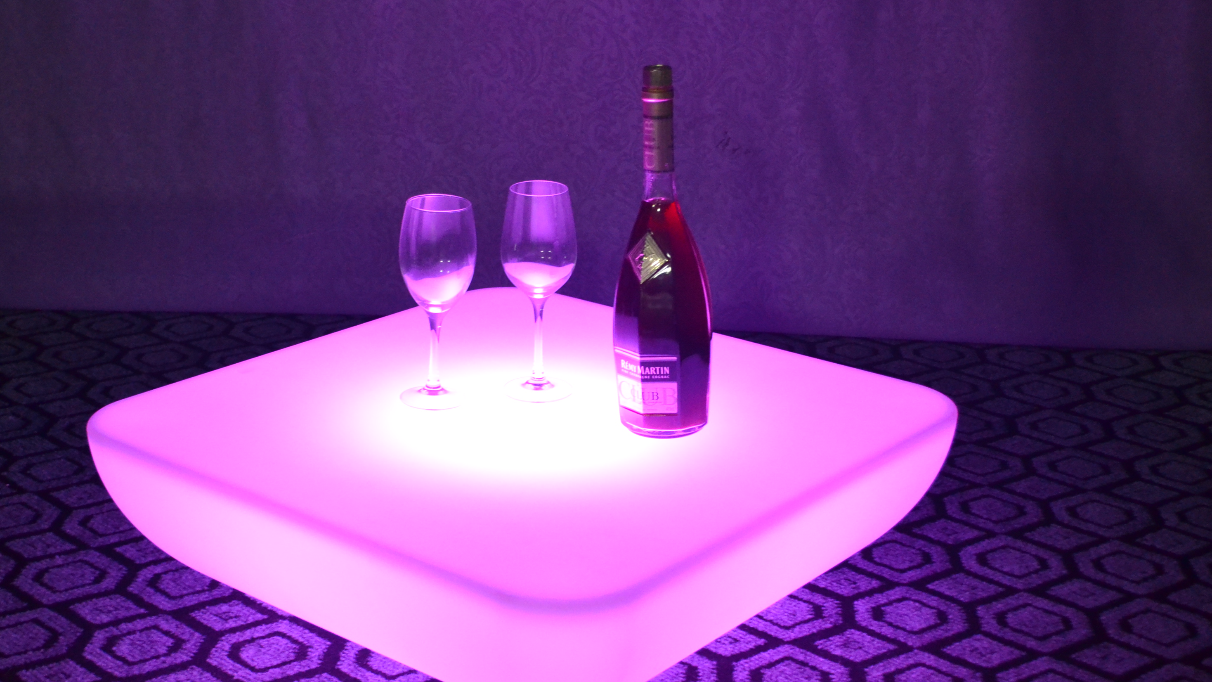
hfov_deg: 38.7
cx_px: 549
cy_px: 360
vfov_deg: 22.4
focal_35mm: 54
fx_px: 1723
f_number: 4.5
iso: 2200
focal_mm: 29
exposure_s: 1/15
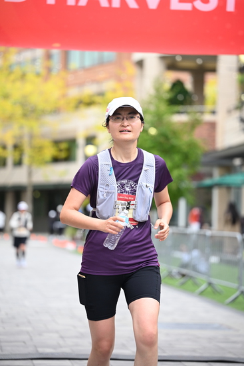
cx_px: 122
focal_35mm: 115
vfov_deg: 17.8
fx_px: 1168
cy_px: 183
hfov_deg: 11.9
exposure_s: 1/1600
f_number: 2.8
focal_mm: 115
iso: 640
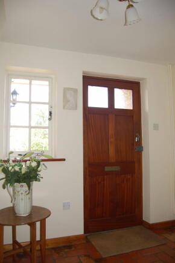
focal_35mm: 27
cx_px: 88
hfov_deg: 47.8
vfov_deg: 67.5
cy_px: 132
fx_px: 197
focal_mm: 18
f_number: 3.5
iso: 200
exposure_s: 1/60
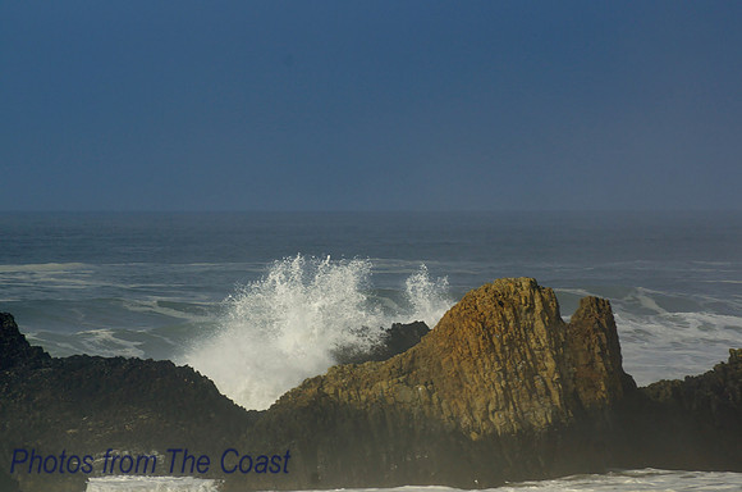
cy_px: 246
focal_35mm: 450
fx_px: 9255
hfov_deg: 4.6
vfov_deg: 3.0
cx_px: 371
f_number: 9
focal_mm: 300
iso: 100
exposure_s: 1/640
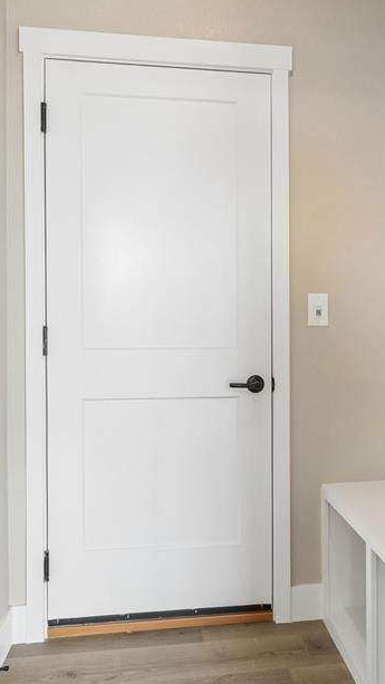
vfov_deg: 66.3
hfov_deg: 40.0
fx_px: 524
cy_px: 335
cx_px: 247
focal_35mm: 29
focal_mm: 11
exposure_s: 1/30
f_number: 8
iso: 200
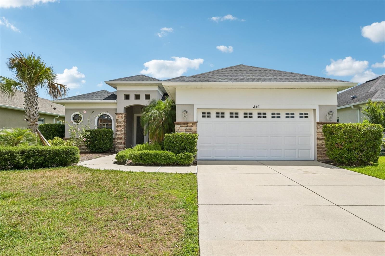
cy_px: 128
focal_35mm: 22
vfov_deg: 58.3
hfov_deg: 79.9
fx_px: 230
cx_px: 192
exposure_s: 1/1600
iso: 400
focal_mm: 21.5
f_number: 8
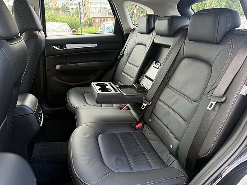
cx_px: 124
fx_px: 171
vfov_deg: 56.8
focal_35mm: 24
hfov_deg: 71.6
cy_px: 92
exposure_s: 1/132
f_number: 1.78
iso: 200
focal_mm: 6.76
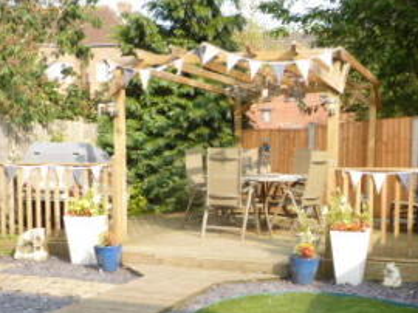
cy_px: 238
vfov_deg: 26.6
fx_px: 651
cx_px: 227
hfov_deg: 35.6
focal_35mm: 54
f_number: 4
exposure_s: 1/160
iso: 80
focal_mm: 4.1
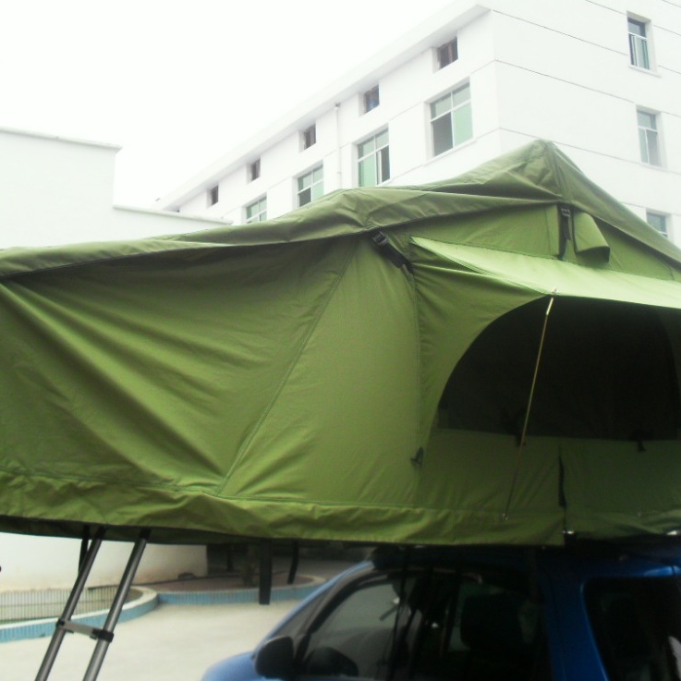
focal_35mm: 42
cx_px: 342
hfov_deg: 40.0
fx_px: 935
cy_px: 342
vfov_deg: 40.0
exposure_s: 1/250
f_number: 3.2
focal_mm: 6.3
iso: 80
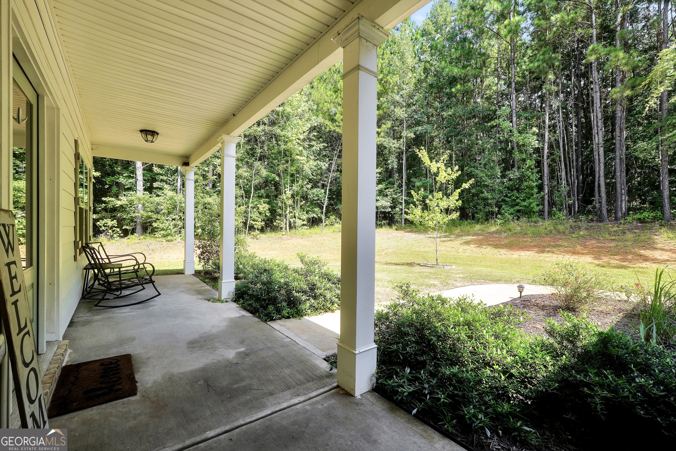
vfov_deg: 77.3
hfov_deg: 100.4
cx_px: 338
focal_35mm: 15
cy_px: 226
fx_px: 282
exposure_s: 1/100
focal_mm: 10
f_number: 6.3
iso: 100
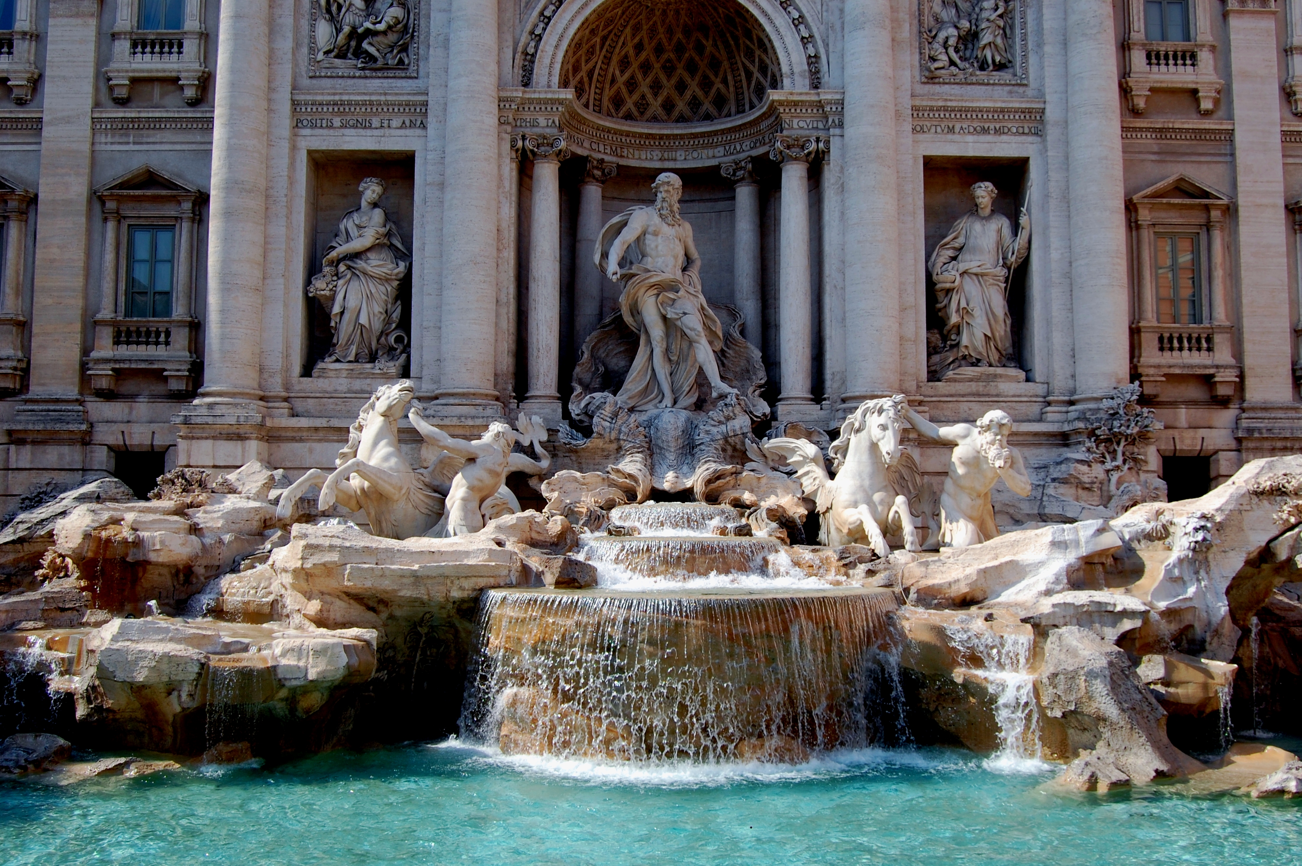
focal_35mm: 34
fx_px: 1247
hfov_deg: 55.1
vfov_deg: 38.3
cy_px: 433
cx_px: 651
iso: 200
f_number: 9
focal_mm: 23
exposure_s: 1/320
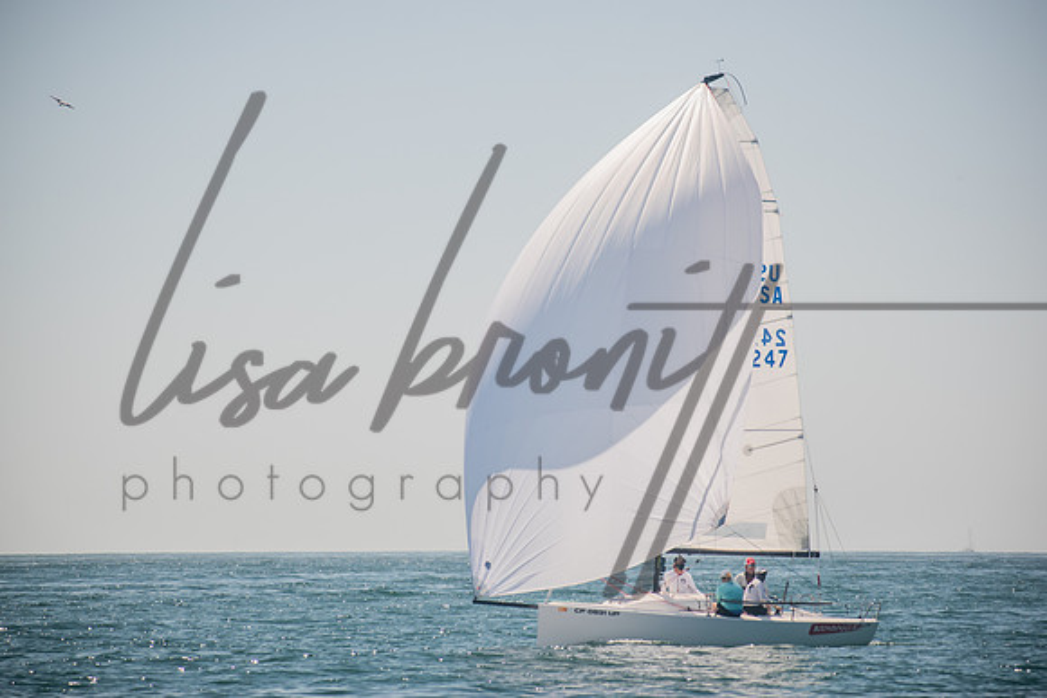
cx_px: 524
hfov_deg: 10.5
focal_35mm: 197
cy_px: 349
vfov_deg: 7.0
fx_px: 5718
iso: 400
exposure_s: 1/1000
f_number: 4.8
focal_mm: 130
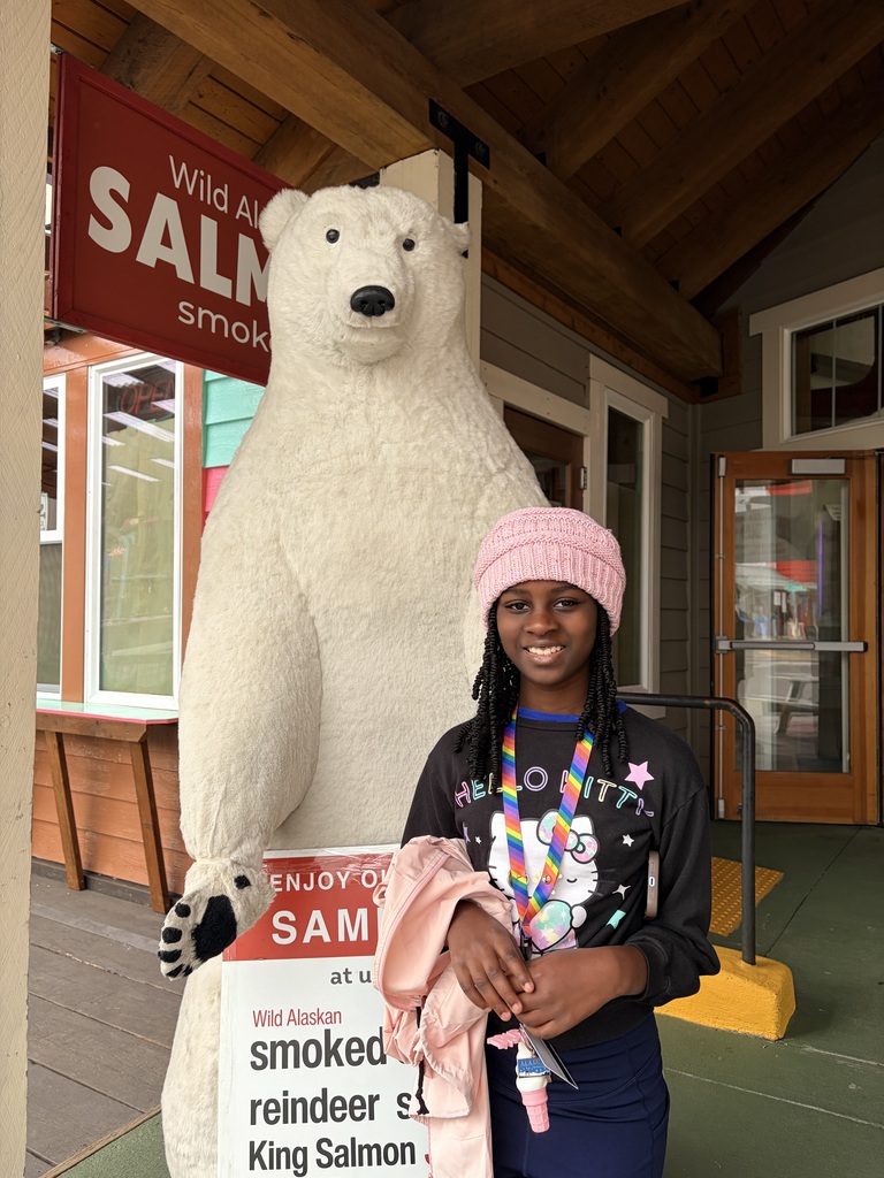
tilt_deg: +1.3
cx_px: 442
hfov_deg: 53.1
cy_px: 589
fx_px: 885
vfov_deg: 67.3
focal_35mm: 26
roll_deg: -1.0
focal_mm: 5.96
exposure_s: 1/122
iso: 50
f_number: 1.6
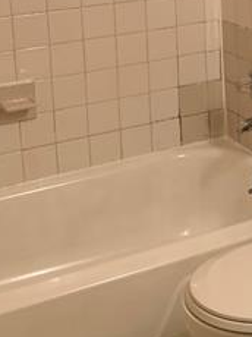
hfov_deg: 16.2
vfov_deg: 21.7
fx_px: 846
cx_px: 314
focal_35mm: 87
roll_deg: +1.7
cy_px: 3
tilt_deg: -8.5
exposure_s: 1/60
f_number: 1.8
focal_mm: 4.25
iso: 100
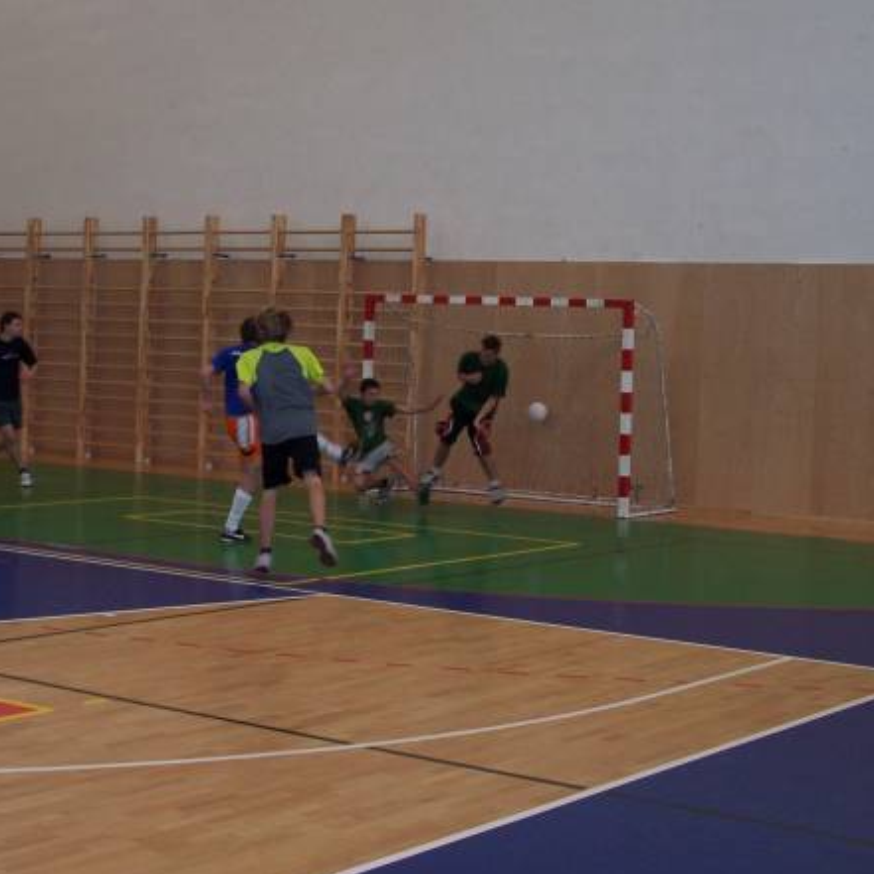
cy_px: 444
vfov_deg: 24.3
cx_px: 331
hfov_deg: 24.3
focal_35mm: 71
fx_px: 2028
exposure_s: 1/60
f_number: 3.1
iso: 140
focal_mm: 9.8
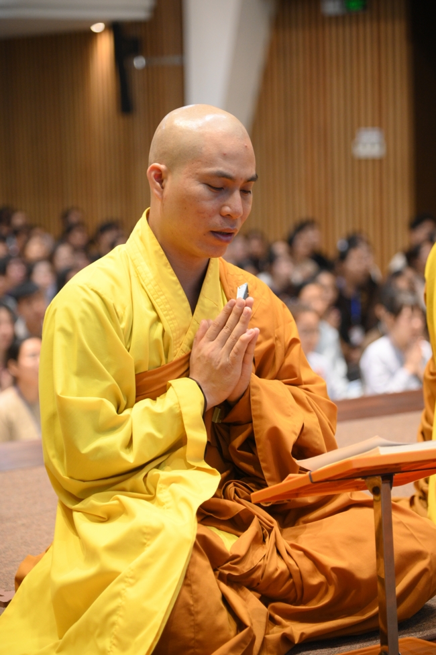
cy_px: 328
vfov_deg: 19.5
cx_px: 218
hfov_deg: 13.0
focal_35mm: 105
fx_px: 1910
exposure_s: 1/100
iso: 3200
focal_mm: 105
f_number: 4
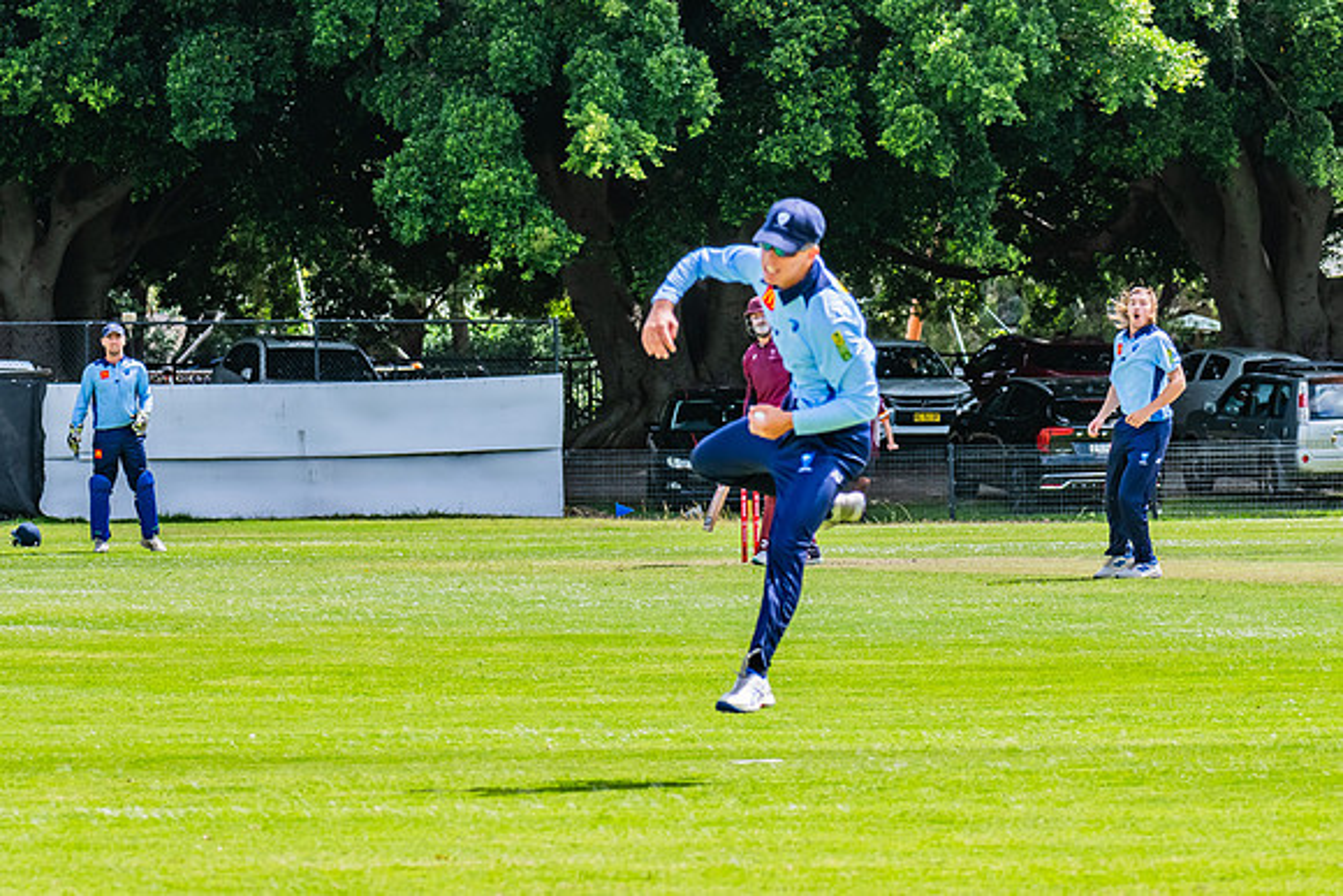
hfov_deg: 6.7
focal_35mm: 309
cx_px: 793
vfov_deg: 4.5
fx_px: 11515
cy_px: 438
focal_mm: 240
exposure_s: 1/800
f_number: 11
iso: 800
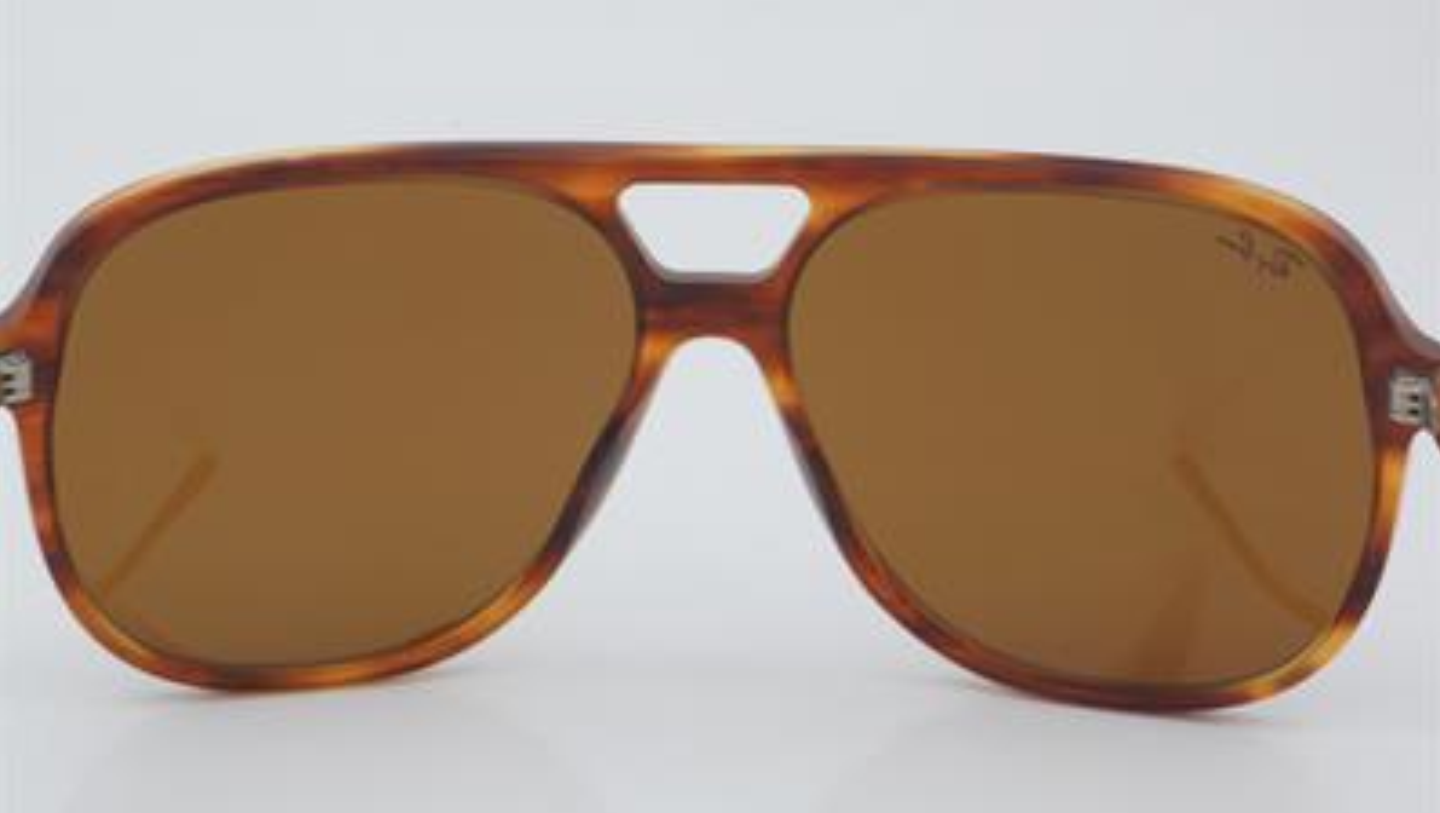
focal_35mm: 79
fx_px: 3019
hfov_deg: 26.8
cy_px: 396
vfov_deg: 15.3
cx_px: 722
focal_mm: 50
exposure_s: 1/3
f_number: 32
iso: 100
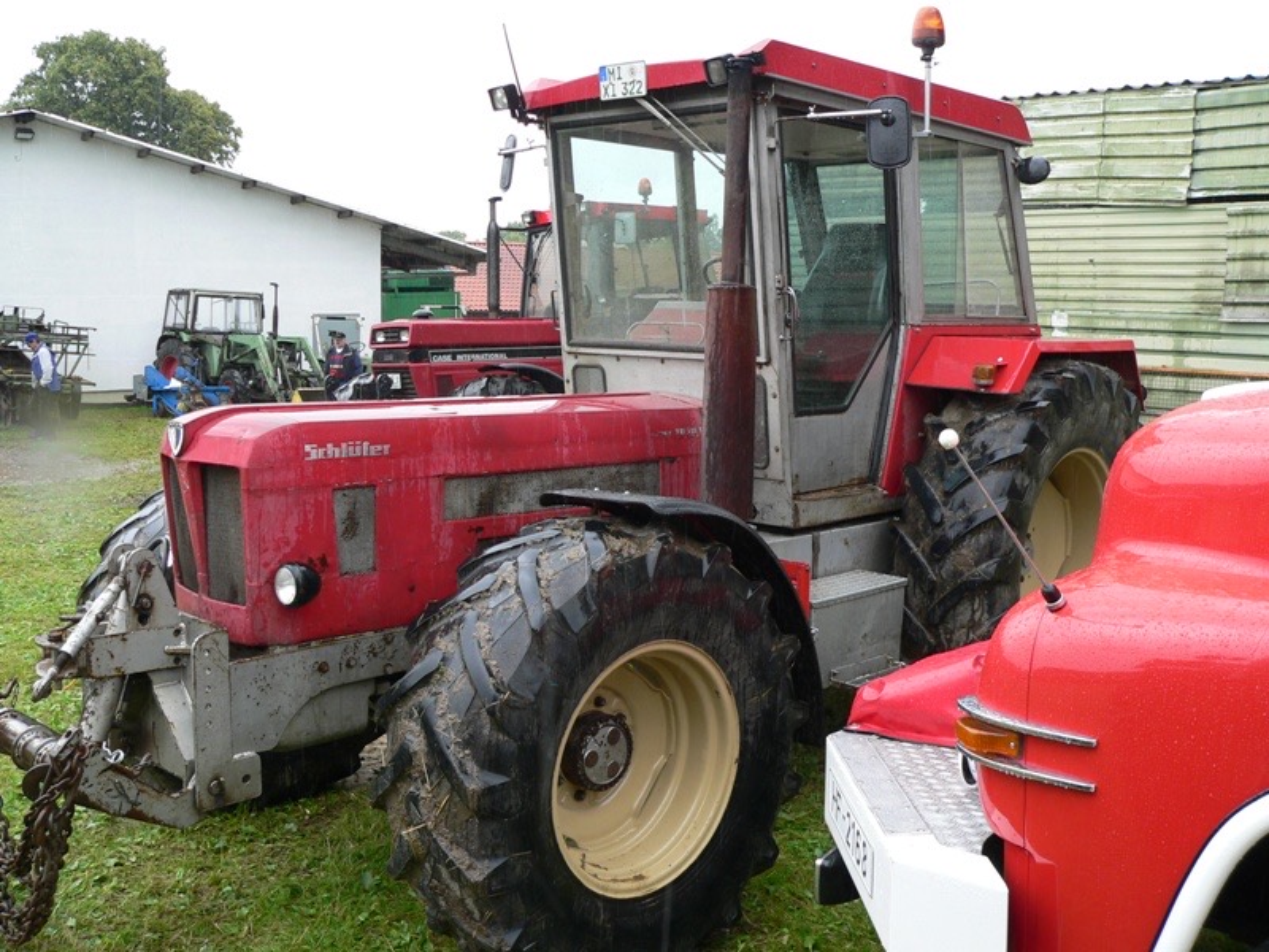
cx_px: 634
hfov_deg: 51.4
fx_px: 1320
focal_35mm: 36
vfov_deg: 39.7
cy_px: 476
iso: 80
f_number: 3.3
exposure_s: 1/100
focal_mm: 6
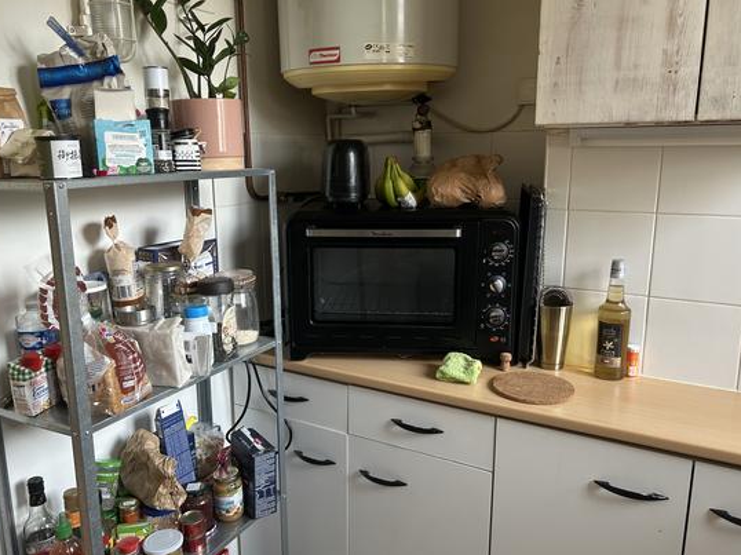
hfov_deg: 61.6
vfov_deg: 48.2
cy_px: 277
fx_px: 621
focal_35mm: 29
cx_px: 351
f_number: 1.5
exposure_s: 1/65
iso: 125
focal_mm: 5.7
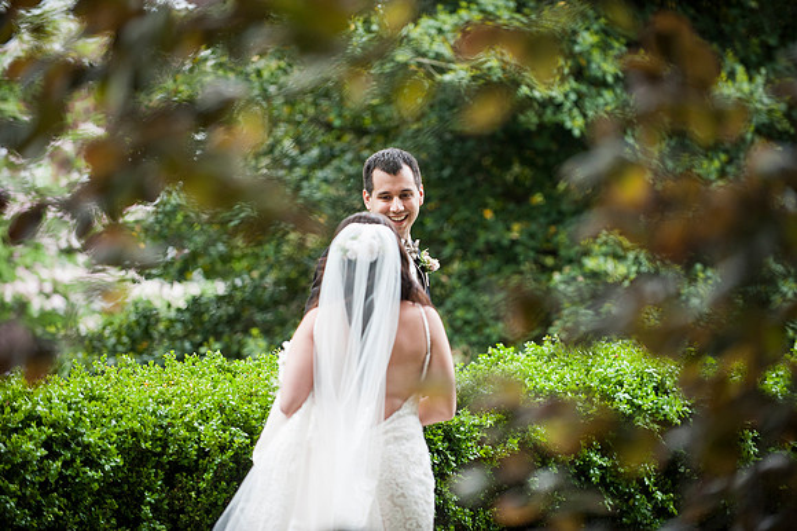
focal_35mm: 160
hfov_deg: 12.8
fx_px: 3540
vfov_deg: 8.6
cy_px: 266
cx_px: 398
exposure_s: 1/1000
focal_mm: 160
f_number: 2.8
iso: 800
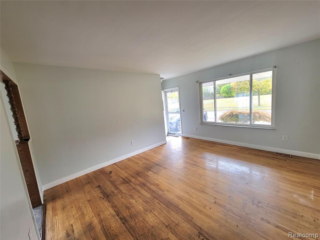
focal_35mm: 13
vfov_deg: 89.9
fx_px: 120
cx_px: 160
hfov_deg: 106.2
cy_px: 120
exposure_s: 1/60.2
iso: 64
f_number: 2.2
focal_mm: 2.2
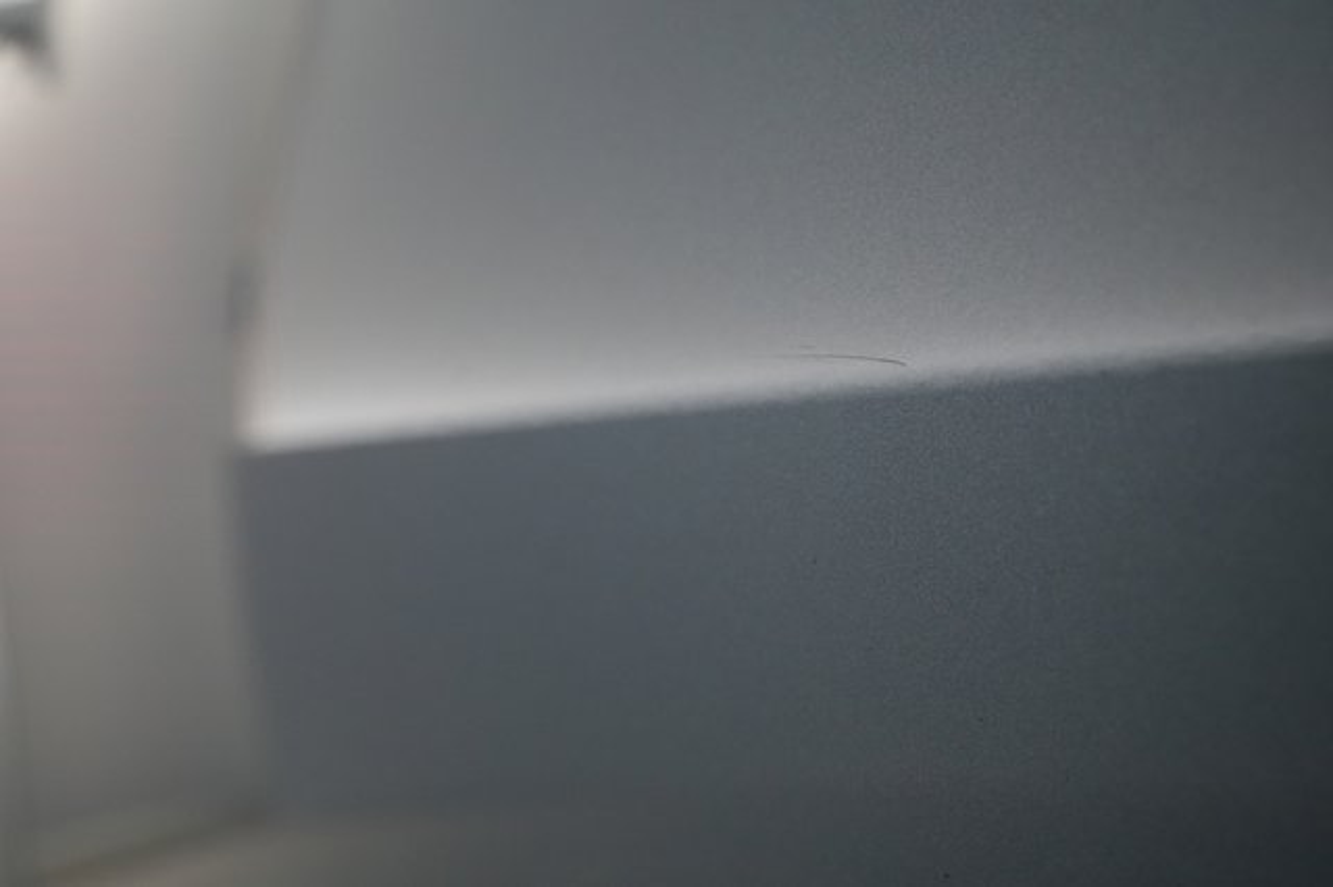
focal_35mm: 27
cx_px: 666
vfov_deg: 47.9
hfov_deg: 67.4
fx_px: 999
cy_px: 444
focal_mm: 27
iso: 5000
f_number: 5
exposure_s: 1/200
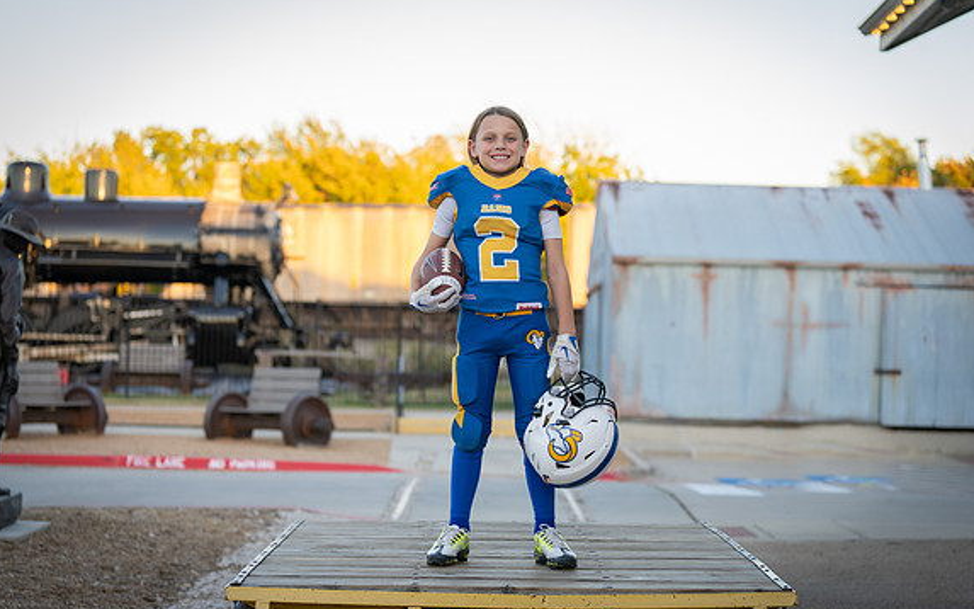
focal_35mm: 76
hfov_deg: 27.1
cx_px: 506
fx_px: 2017
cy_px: 316
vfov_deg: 17.2
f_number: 2.8
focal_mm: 70
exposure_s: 1/320
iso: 320
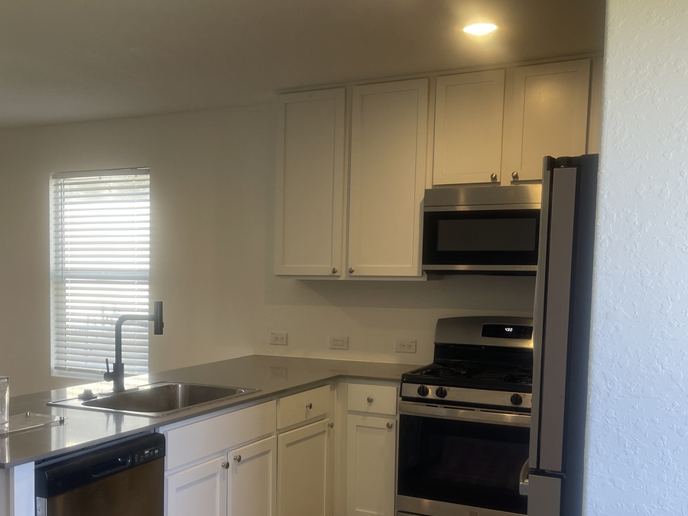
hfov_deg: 46.0
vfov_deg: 35.6
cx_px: 227
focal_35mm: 40
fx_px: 795
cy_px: 344
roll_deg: -0.3
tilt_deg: -5.5
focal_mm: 5.1
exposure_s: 1/120
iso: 80
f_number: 1.6
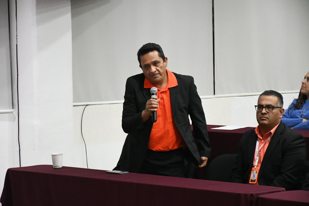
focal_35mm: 142
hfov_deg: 14.4
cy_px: 103
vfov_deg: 9.7
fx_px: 1219
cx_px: 154
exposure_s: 1/100
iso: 8000
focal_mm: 95
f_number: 5.3
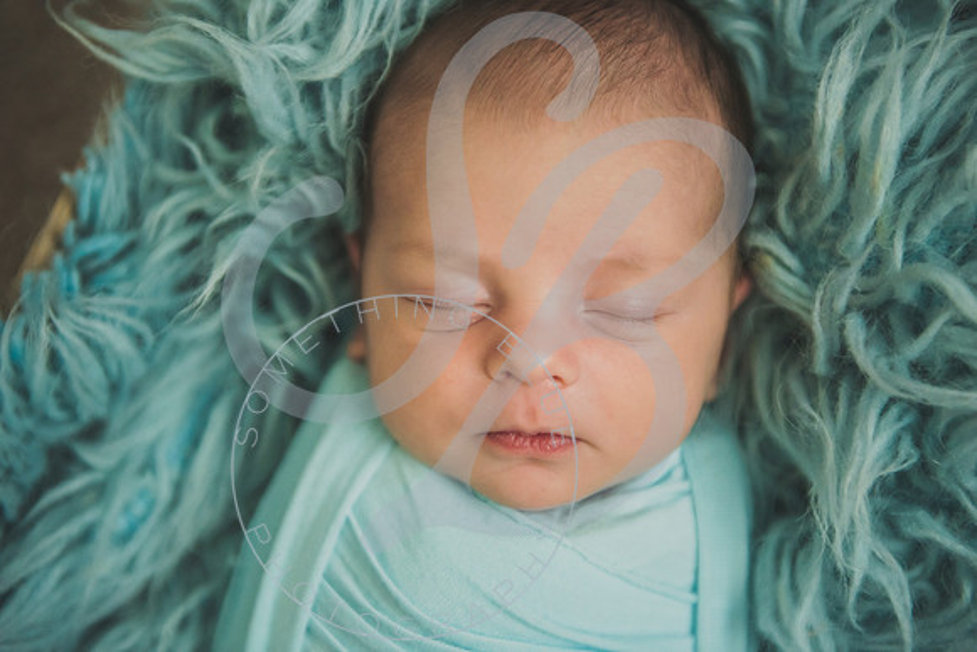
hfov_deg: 32.4
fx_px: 1683
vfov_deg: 21.9
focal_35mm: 62
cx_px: 488
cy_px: 326
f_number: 2.8
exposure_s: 1/125
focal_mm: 62
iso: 1600
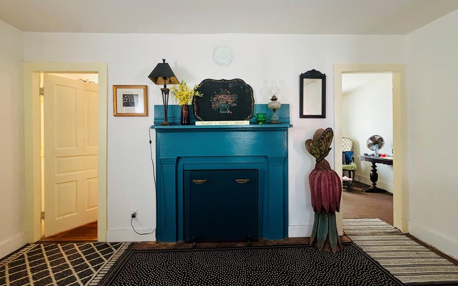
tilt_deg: -0.6
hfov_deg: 101.5
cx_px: 227
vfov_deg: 74.8
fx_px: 187
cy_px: 138
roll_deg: +1.5
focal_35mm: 15
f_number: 2.2
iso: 250
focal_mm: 2.22
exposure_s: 1/121
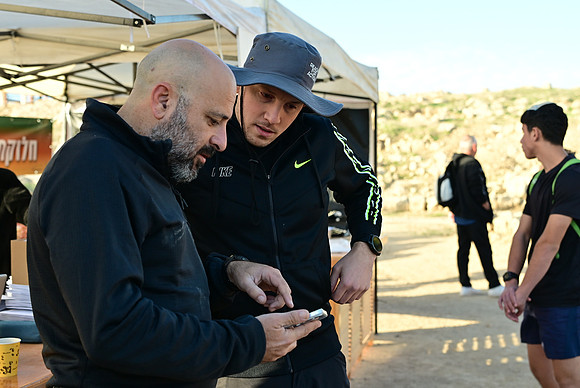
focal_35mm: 52
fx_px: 839
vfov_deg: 26.1
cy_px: 194
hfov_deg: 38.2
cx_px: 290
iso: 280
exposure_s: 1/500
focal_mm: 35
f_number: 3.5
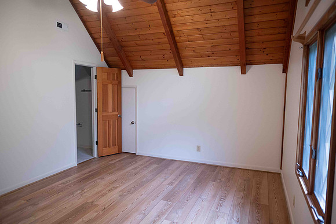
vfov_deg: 53.2
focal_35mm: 24
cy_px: 112
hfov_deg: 73.7
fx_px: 224
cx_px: 168
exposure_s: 1/250
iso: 2000
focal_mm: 24
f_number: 2.5
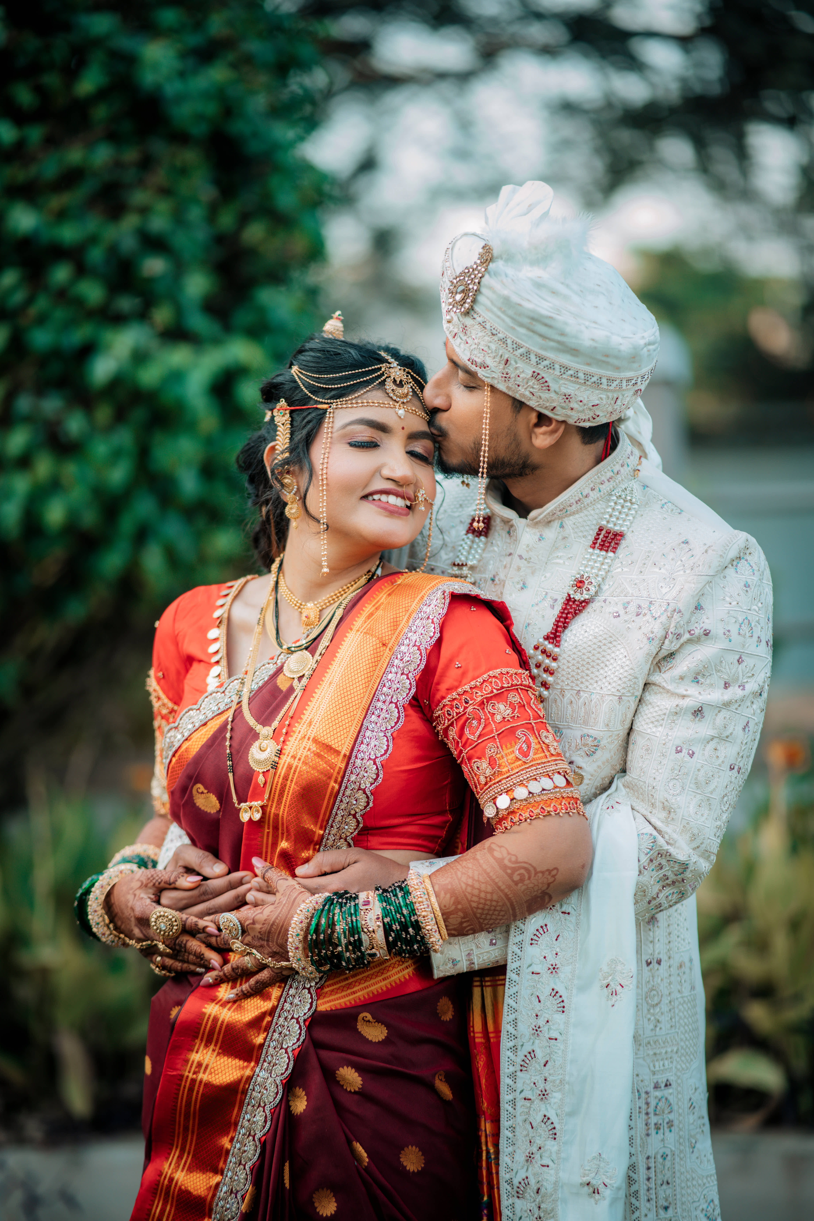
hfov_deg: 16.1
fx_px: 2883
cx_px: 407
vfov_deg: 23.9
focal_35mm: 85
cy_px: 610
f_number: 1.4
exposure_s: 1/250
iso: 80
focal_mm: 85
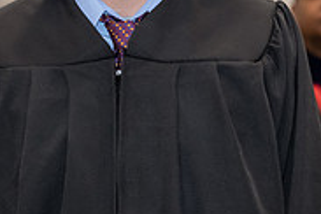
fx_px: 2826
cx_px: 200
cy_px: 31
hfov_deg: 6.5
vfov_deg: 4.3
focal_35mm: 317
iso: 2000
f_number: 3.2
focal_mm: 100
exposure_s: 1/200
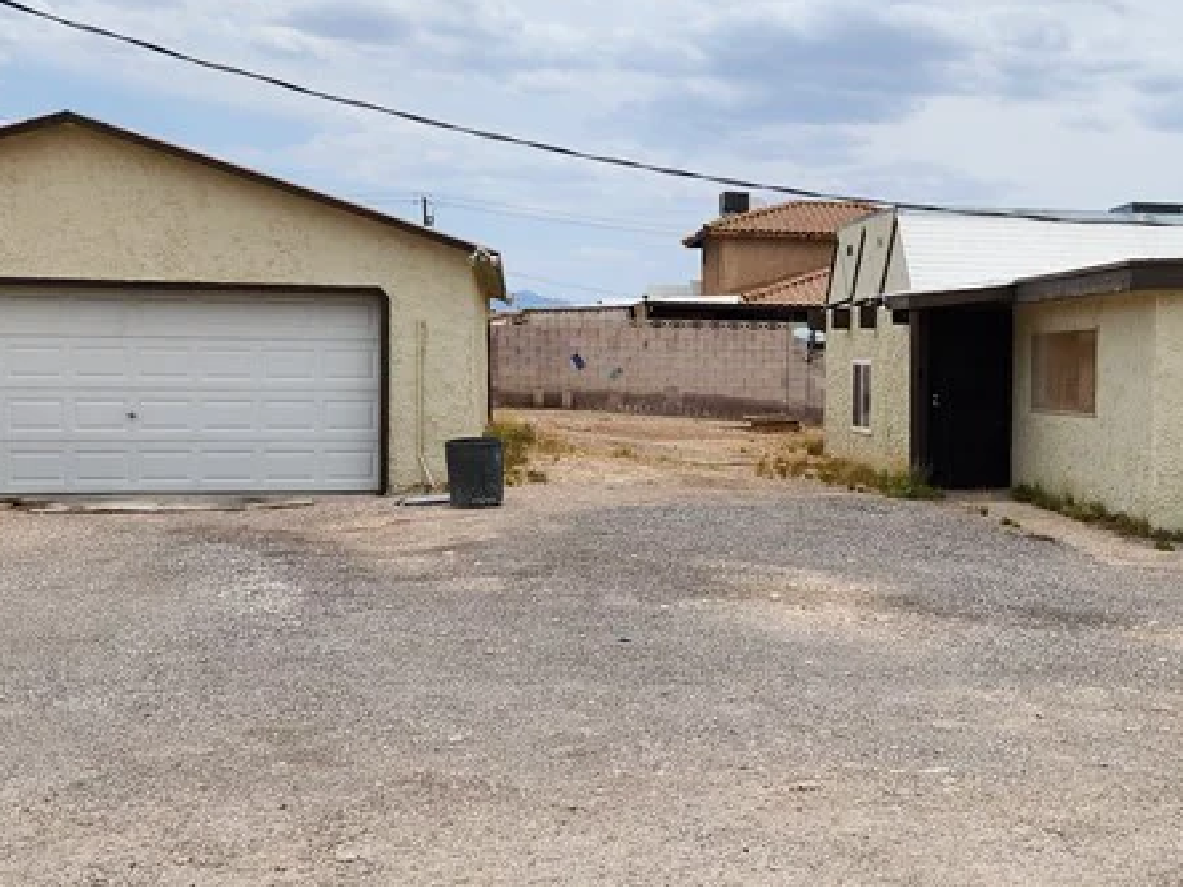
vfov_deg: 27.5
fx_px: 1811
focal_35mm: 53
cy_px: 442
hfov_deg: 34.8
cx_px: 975
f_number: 1.8
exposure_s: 1/3913
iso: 20
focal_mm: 5.4
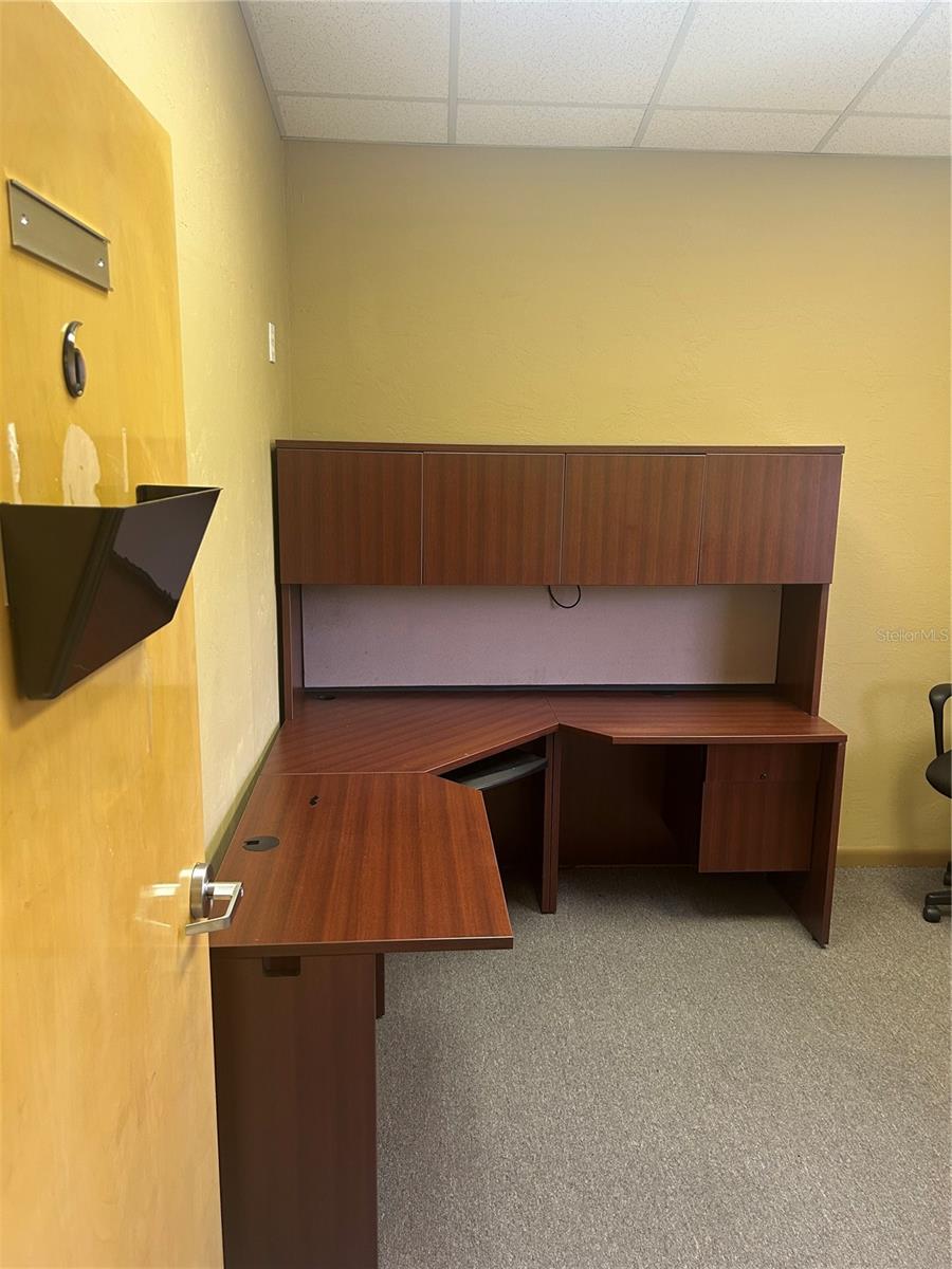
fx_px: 953
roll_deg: -0.1
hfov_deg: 53.1
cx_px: 476
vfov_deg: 67.3
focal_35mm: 26
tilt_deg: -10.8
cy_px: 634
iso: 160
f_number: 1.5
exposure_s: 1/60
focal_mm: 5.7
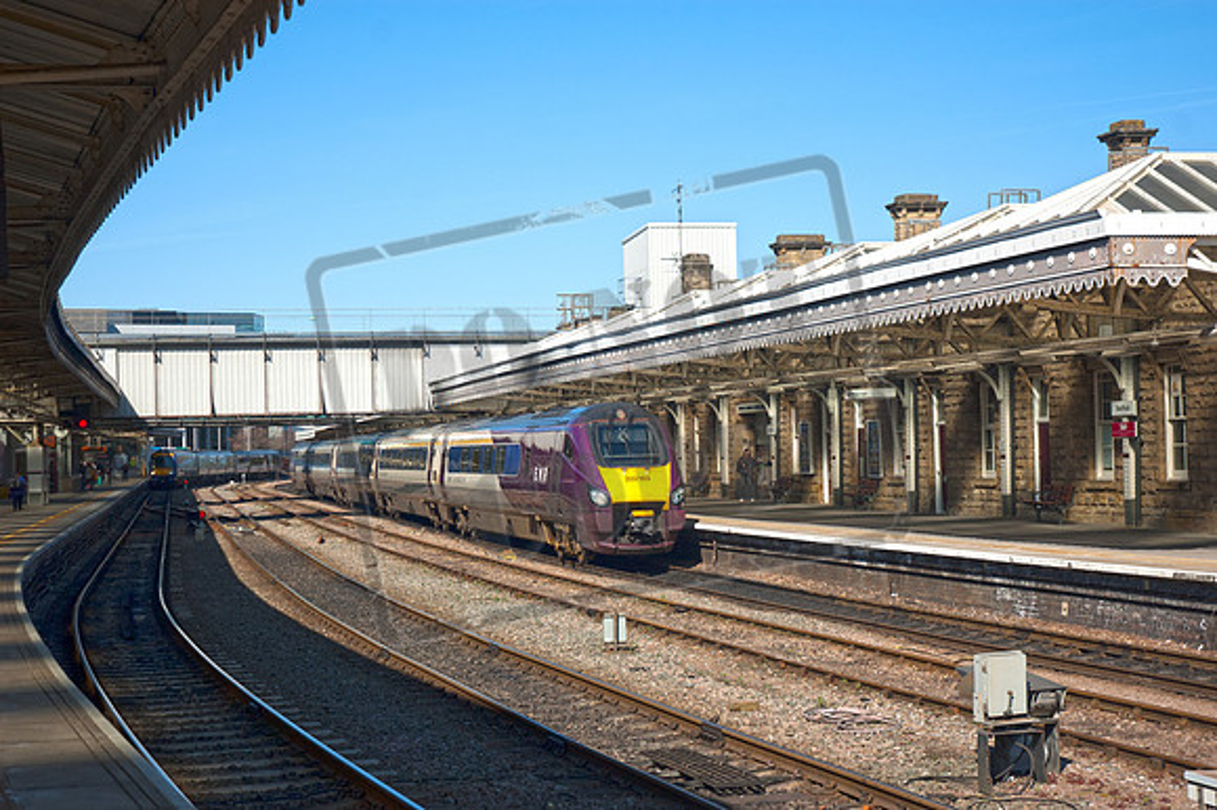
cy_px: 405
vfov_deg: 22.6
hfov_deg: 33.4
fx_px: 2027
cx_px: 608
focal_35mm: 60
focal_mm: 40
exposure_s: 1/1250
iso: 200
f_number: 4.5
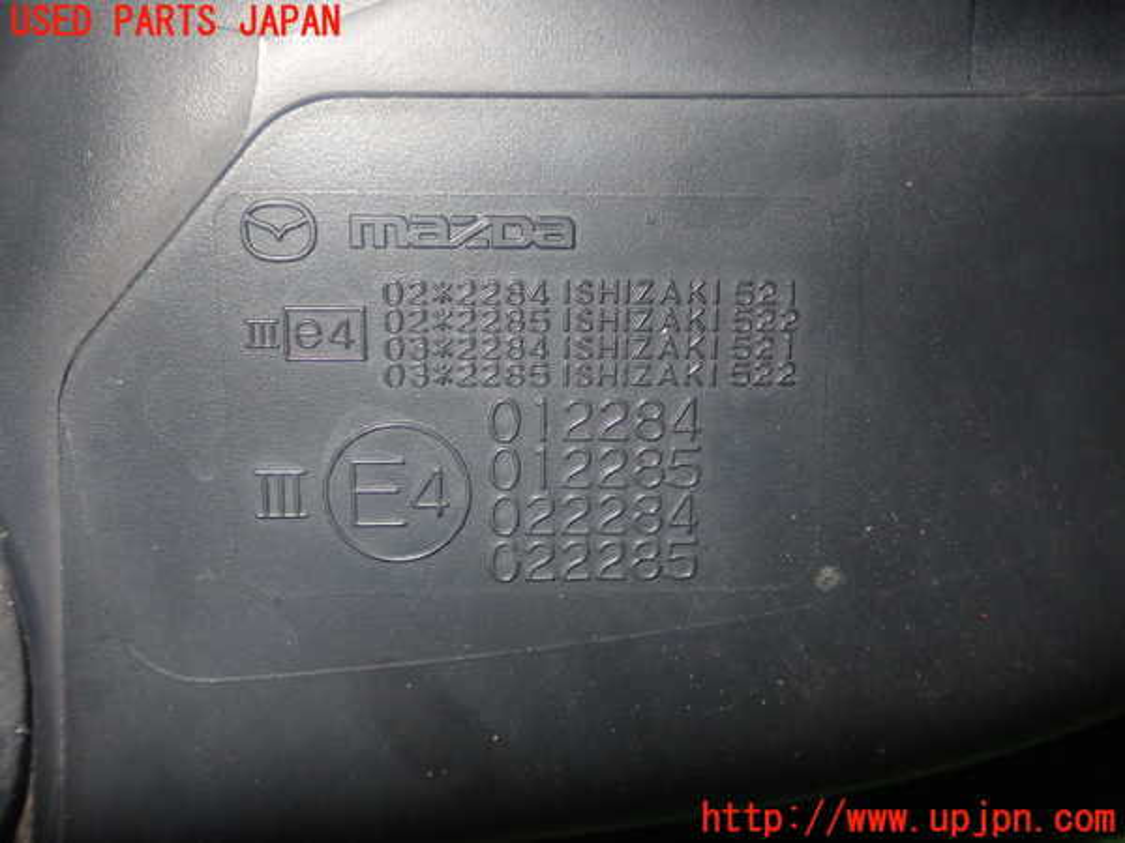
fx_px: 1332
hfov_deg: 45.8
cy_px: 422
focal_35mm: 41
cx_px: 562
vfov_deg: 35.1
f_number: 8
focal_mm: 7.31
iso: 400
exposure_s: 1/40
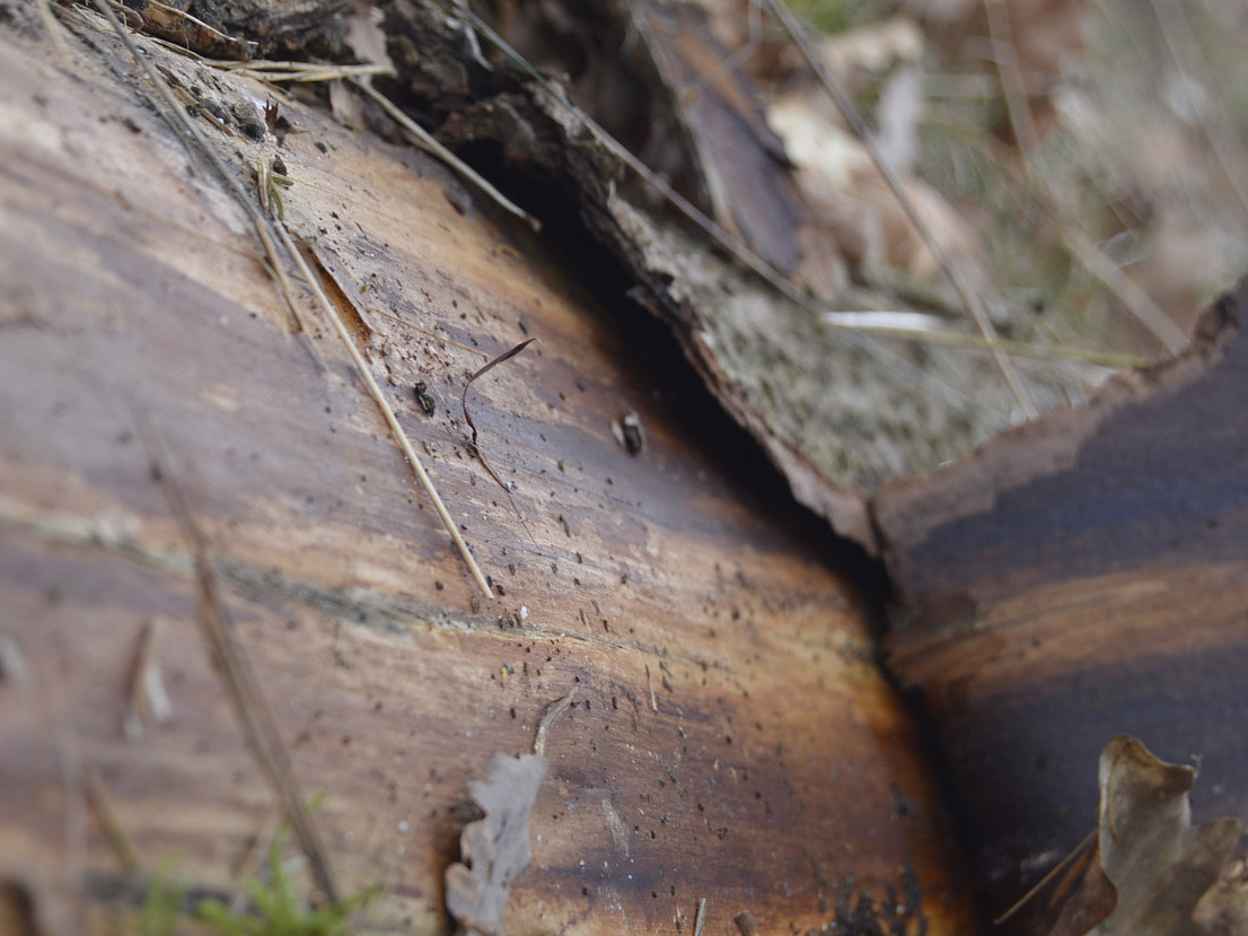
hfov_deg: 17.2
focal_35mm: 115
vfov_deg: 12.9
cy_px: 522
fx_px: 4134
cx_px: 498
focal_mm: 55
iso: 160
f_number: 5.6
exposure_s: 1/125
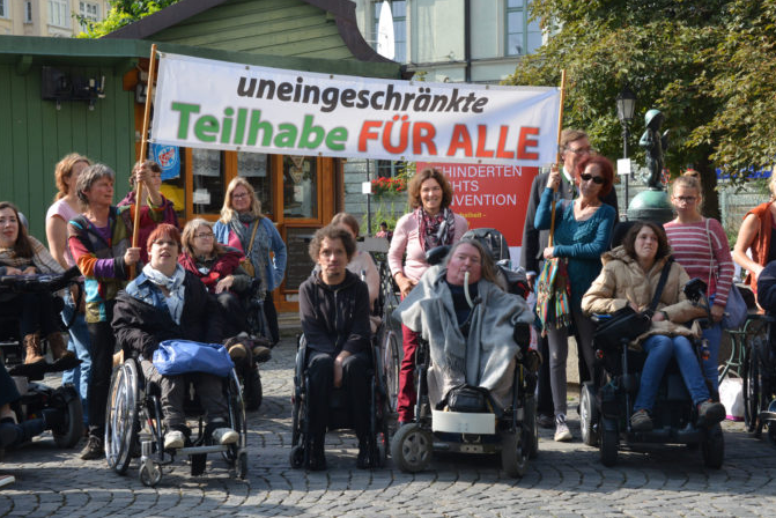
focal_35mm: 71
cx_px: 365
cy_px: 239
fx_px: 1531
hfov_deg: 28.4
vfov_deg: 19.2
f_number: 11
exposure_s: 1/500
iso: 1000
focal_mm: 62
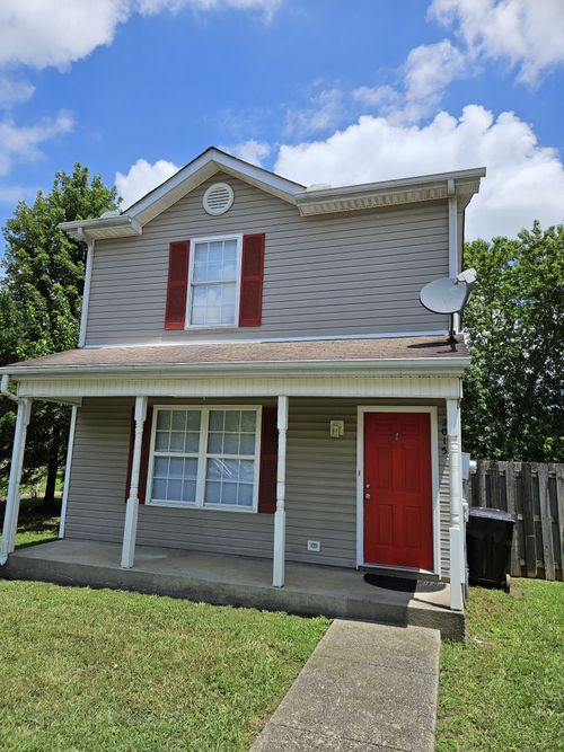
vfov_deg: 73.9
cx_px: 282
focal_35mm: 23
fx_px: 500
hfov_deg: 58.9
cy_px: 376
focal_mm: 5.4
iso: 25
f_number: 1.8
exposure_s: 1/2066
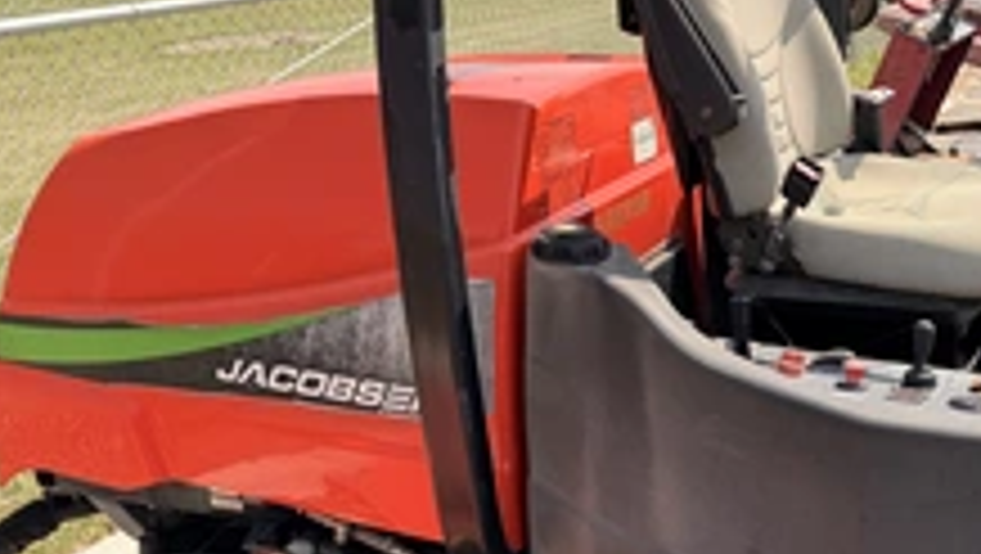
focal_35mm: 48
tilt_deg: -18.4
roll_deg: +0.4
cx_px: 792
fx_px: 1250
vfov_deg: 24.9
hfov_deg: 41.0
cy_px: 369
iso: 100
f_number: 1.78
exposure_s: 1/2110
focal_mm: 6.76
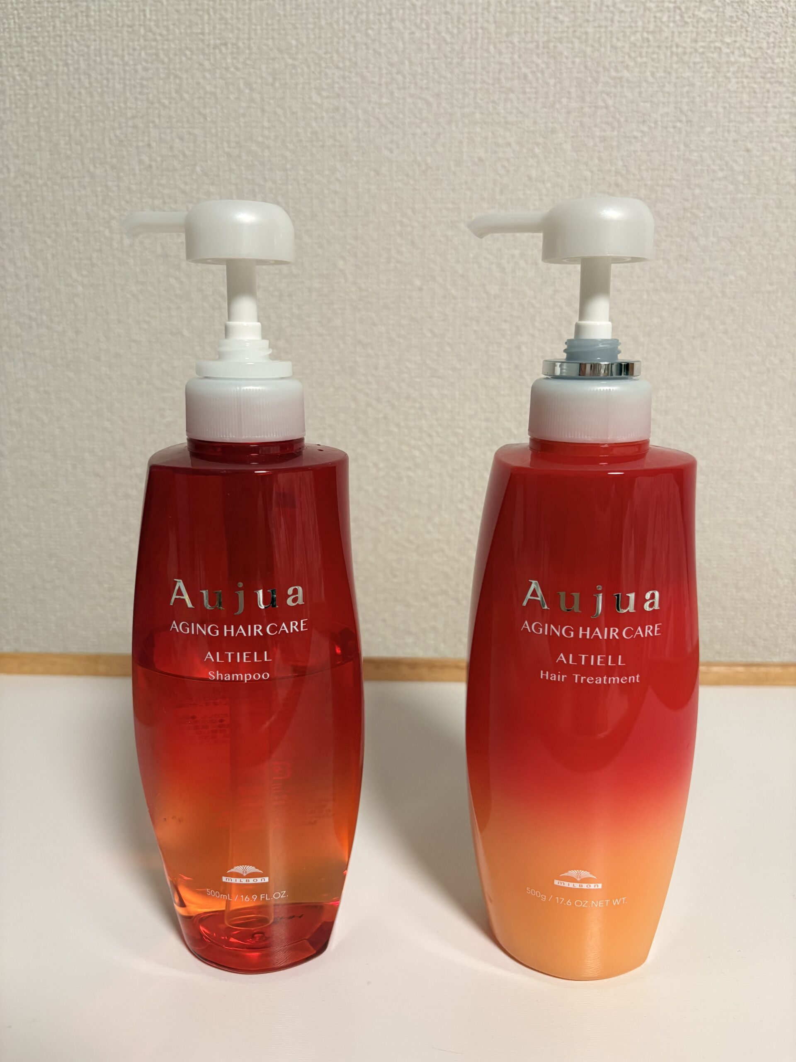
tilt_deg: -11.8
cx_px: 398
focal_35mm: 26
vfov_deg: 67.3
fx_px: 797
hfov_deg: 53.1
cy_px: 531
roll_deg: -1.3
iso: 200
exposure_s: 1/50
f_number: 1.6
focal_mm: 5.96
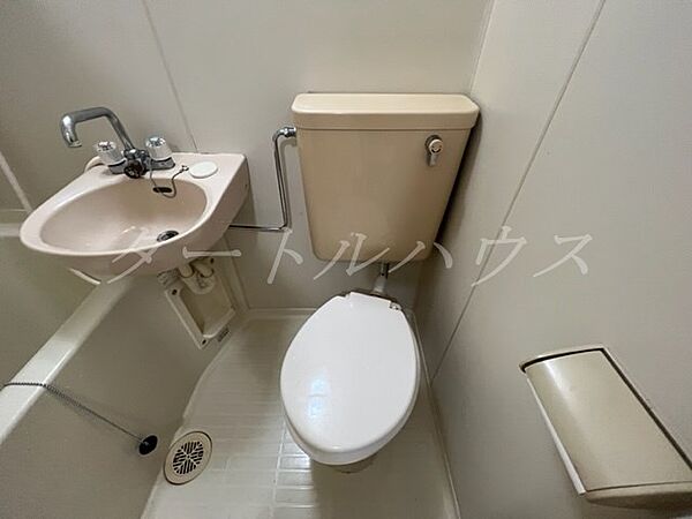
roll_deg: -2.6
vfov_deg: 89.9
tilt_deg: -41.1
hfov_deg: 106.2
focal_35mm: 13
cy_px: 260
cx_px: 346
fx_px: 260
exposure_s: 1/60
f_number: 1.8
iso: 250
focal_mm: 1.57
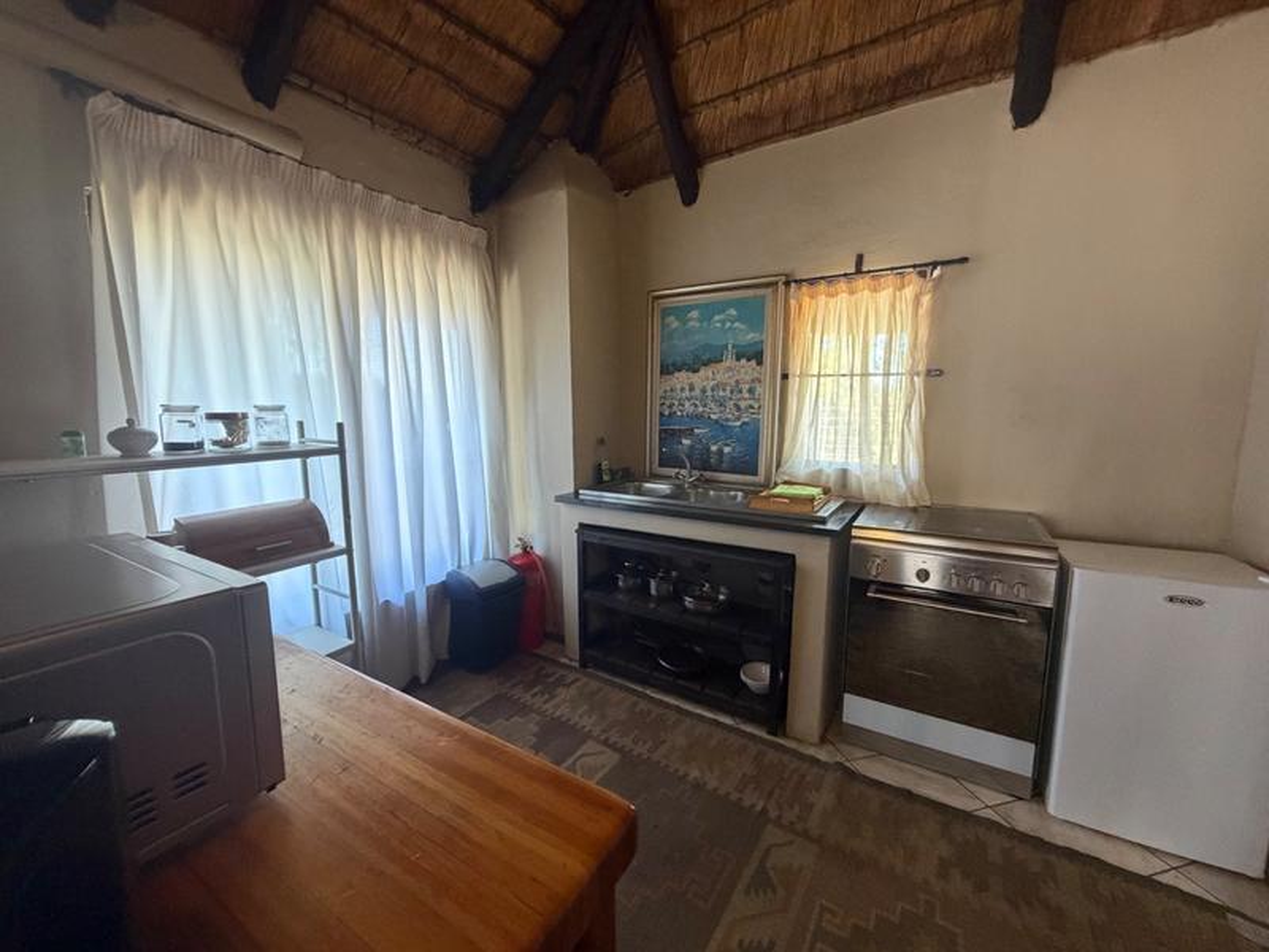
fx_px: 513
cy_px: 476
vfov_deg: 85.7
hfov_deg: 102.1
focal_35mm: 14
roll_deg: +0.5
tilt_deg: -7.1
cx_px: 634
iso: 400
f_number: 2.2
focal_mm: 2.22
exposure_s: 1/60
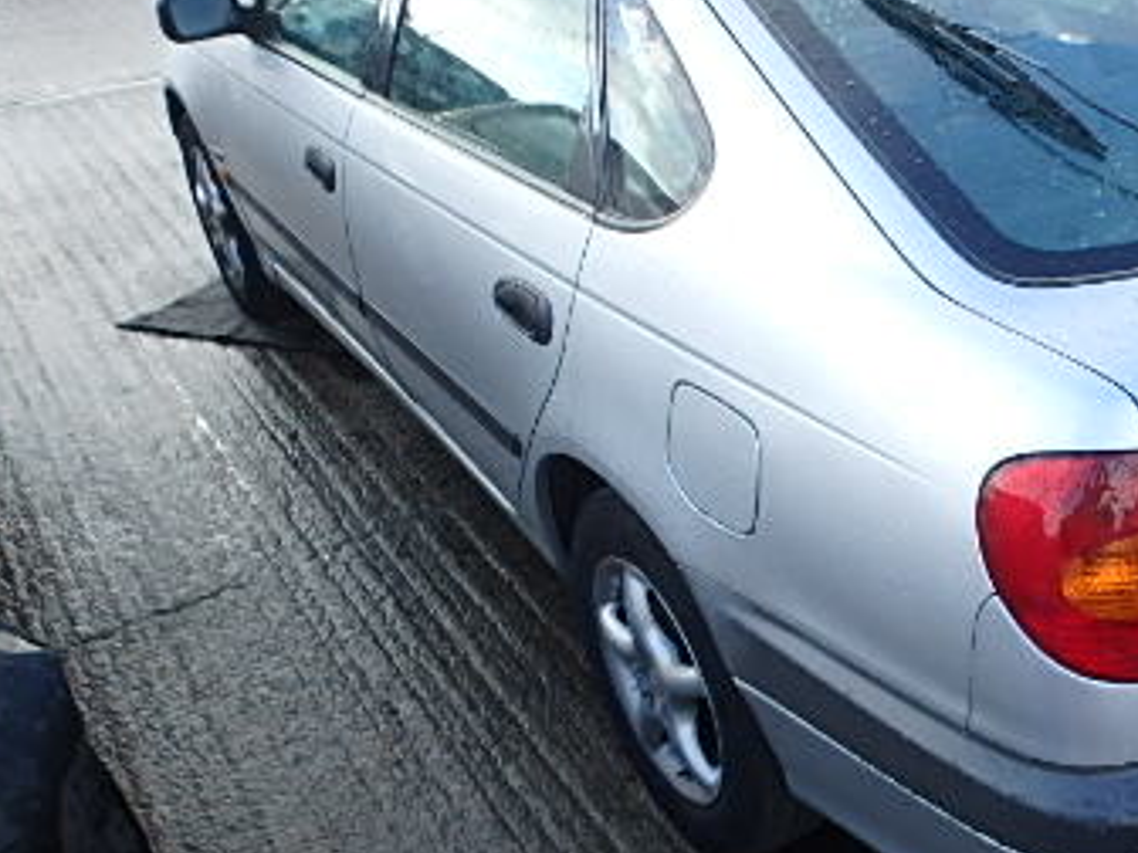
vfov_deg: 35.8
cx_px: 935
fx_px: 1315
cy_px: 515
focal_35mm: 40
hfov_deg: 44.2
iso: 125
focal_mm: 3.7
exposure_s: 1/200
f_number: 3.5
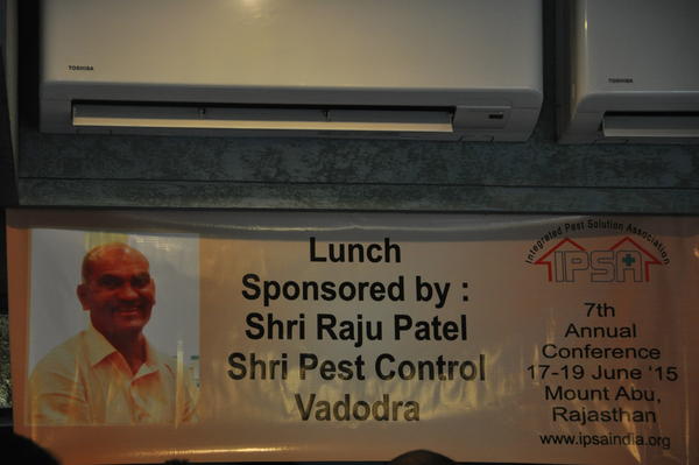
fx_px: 2386
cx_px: 350
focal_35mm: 123
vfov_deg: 11.1
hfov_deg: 16.7
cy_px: 232
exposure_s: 1/40
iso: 800
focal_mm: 82
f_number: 5
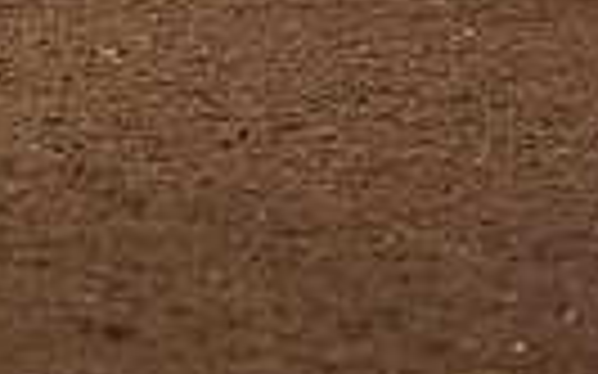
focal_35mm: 891
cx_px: -409
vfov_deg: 1.5
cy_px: -453
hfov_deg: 2.4
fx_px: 14515
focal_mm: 200
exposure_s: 1/250
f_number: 3.5
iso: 1600
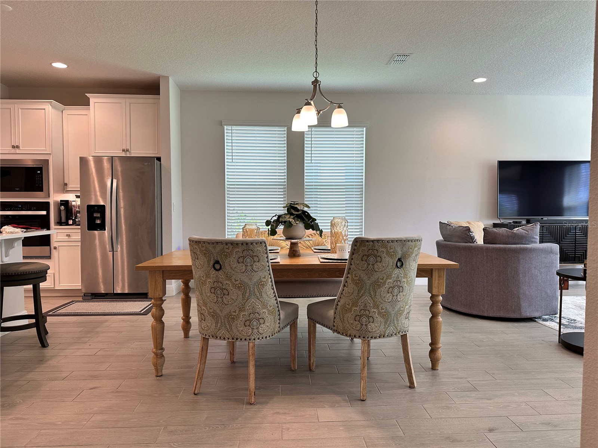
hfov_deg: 71.6
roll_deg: -0.9
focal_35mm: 24
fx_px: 415
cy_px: 224
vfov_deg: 56.8
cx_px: 299
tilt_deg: -2.3
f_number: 1.78
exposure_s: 1/120
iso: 125
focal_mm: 6.86
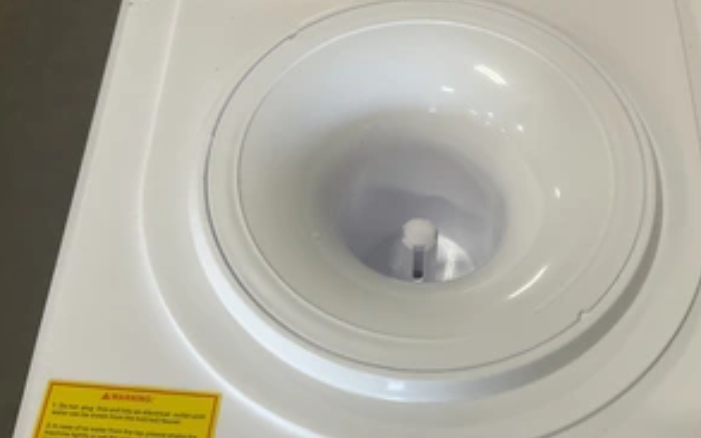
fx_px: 802
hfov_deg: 47.1
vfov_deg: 30.5
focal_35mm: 42
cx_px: 397
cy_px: 261
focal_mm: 3
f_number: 1.8
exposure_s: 1/60
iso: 80
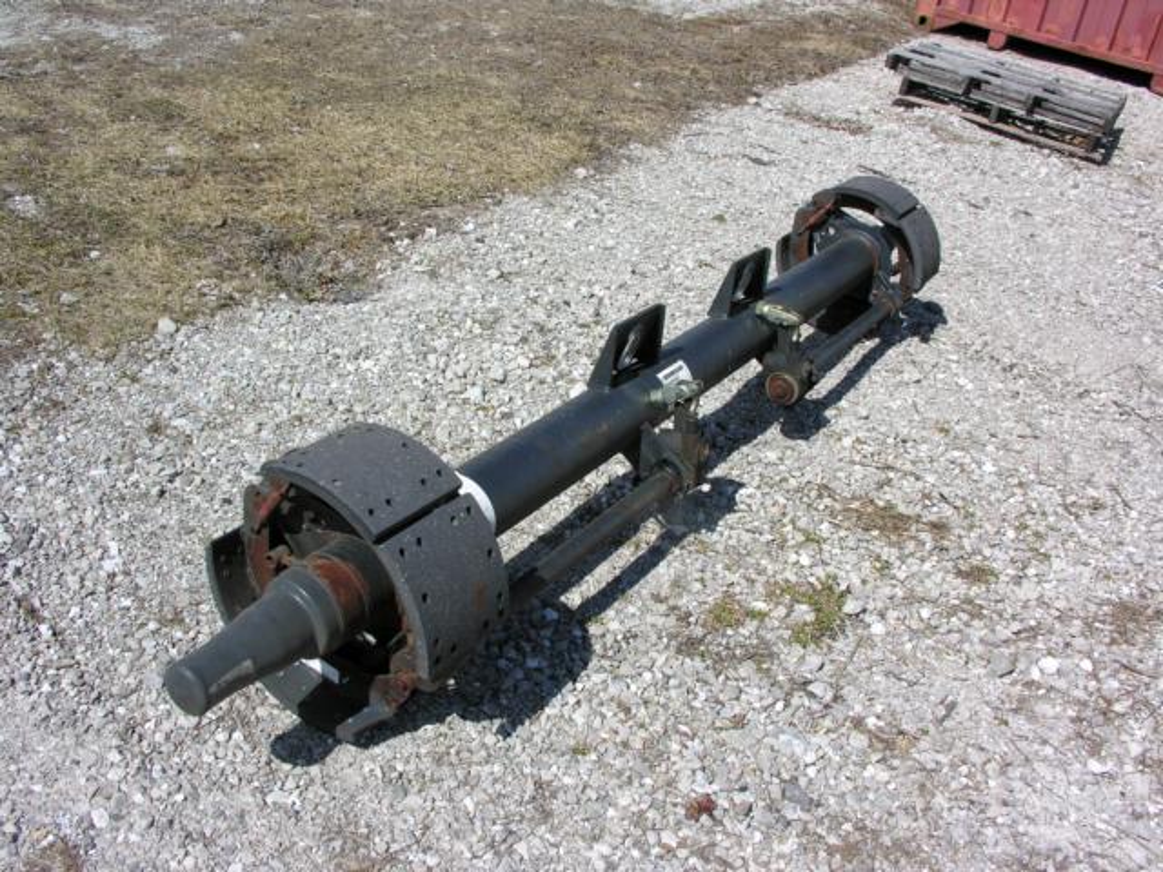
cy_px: 436
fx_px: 1176
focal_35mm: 35
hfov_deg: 52.6
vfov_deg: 40.7
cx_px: 582
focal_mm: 8.9
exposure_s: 1/267
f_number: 6.3
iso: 50
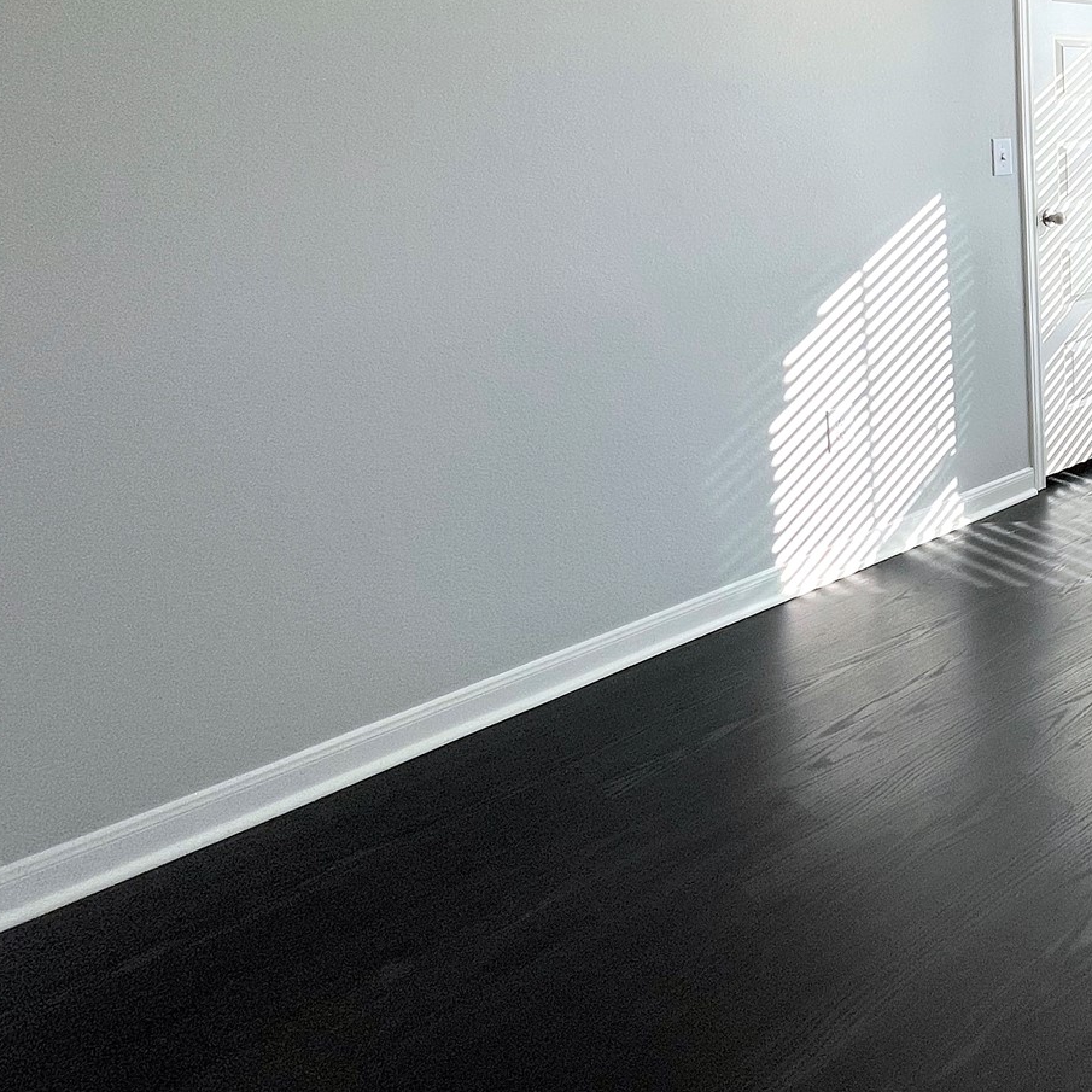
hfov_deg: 45.6
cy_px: 197
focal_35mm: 26
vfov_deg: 55.9
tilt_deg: -5.3
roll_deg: +0.8
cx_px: 1202
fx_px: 928
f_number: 1.8
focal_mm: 1.57
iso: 32
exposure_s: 1/410
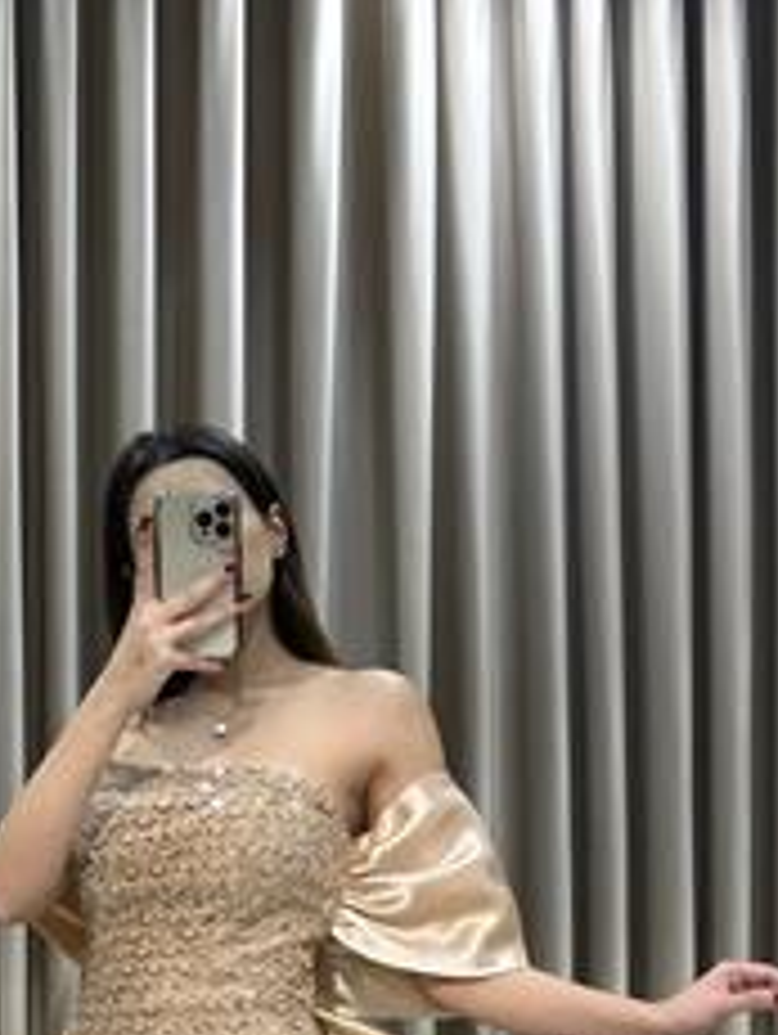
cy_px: 1150
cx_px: 261
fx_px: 3320
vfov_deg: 17.1
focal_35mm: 111
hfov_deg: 13.3
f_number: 1.78
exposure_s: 1/100
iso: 64
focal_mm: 6.86
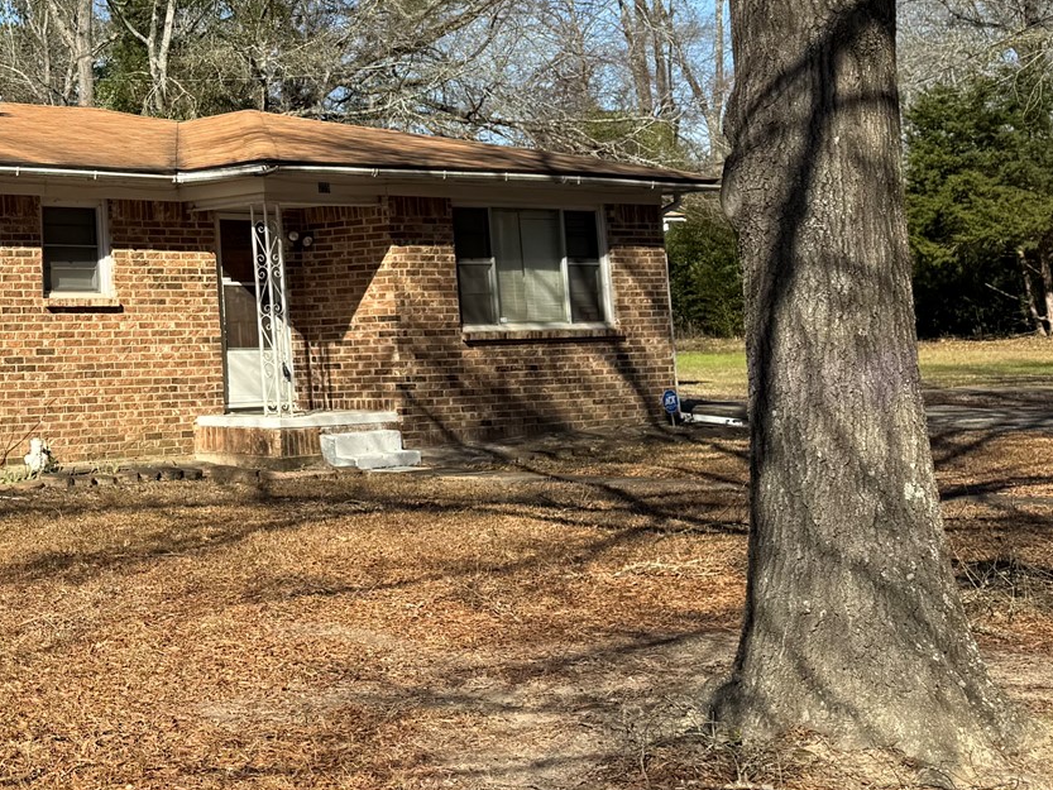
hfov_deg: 29.3
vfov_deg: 24.2
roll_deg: +0.1
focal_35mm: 59
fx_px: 1795
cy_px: 96
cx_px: -124
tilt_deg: +8.2
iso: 80
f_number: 1.78
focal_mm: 6.76
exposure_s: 1/3413
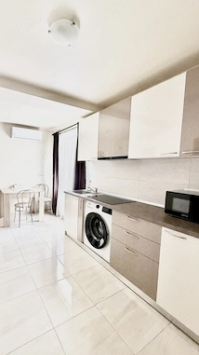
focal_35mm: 16
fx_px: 150
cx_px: 65
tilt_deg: -3.9
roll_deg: -2.7
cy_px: 179
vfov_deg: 99.4
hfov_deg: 65.1
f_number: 2.2
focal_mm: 2.22
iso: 160
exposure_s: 1/99
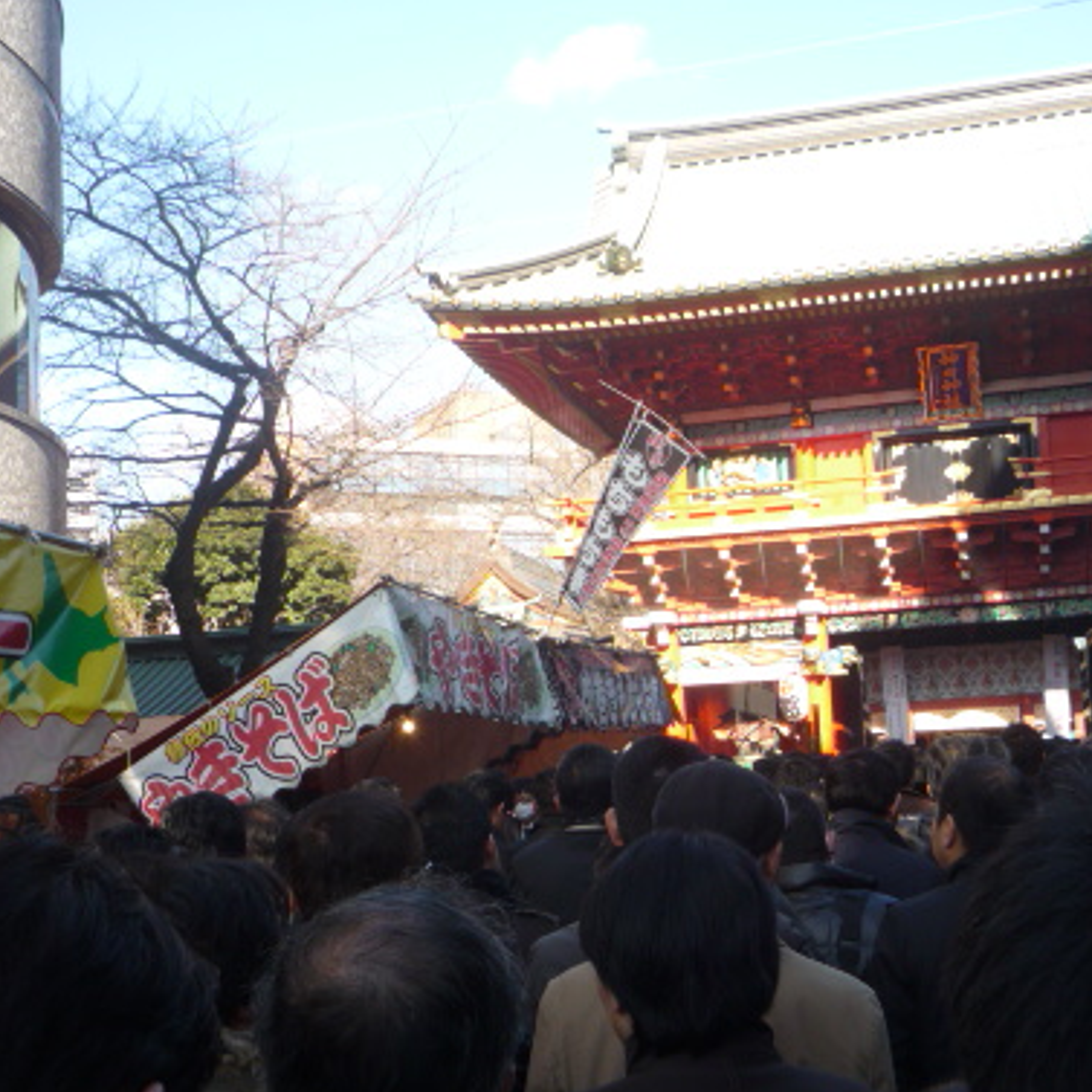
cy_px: 637
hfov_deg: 37.5
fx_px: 1606
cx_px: 588
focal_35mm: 45
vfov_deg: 37.5
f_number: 4
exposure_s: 1/160
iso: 100
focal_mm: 5.2
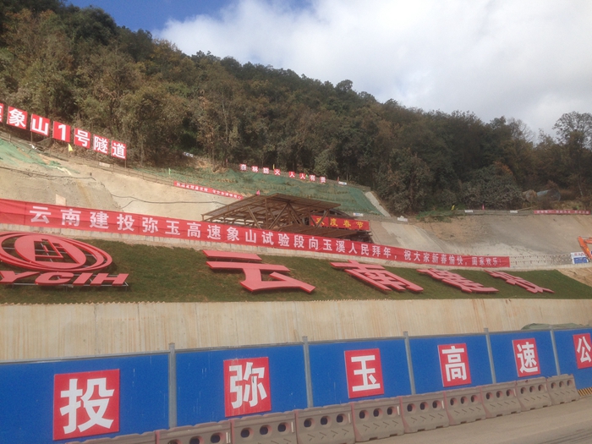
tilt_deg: +11.9
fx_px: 564
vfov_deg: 42.9
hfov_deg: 55.4
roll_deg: +0.9
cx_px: 296
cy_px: 222
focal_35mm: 33
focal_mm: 4.12
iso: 50
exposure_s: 1/1205
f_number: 2.4
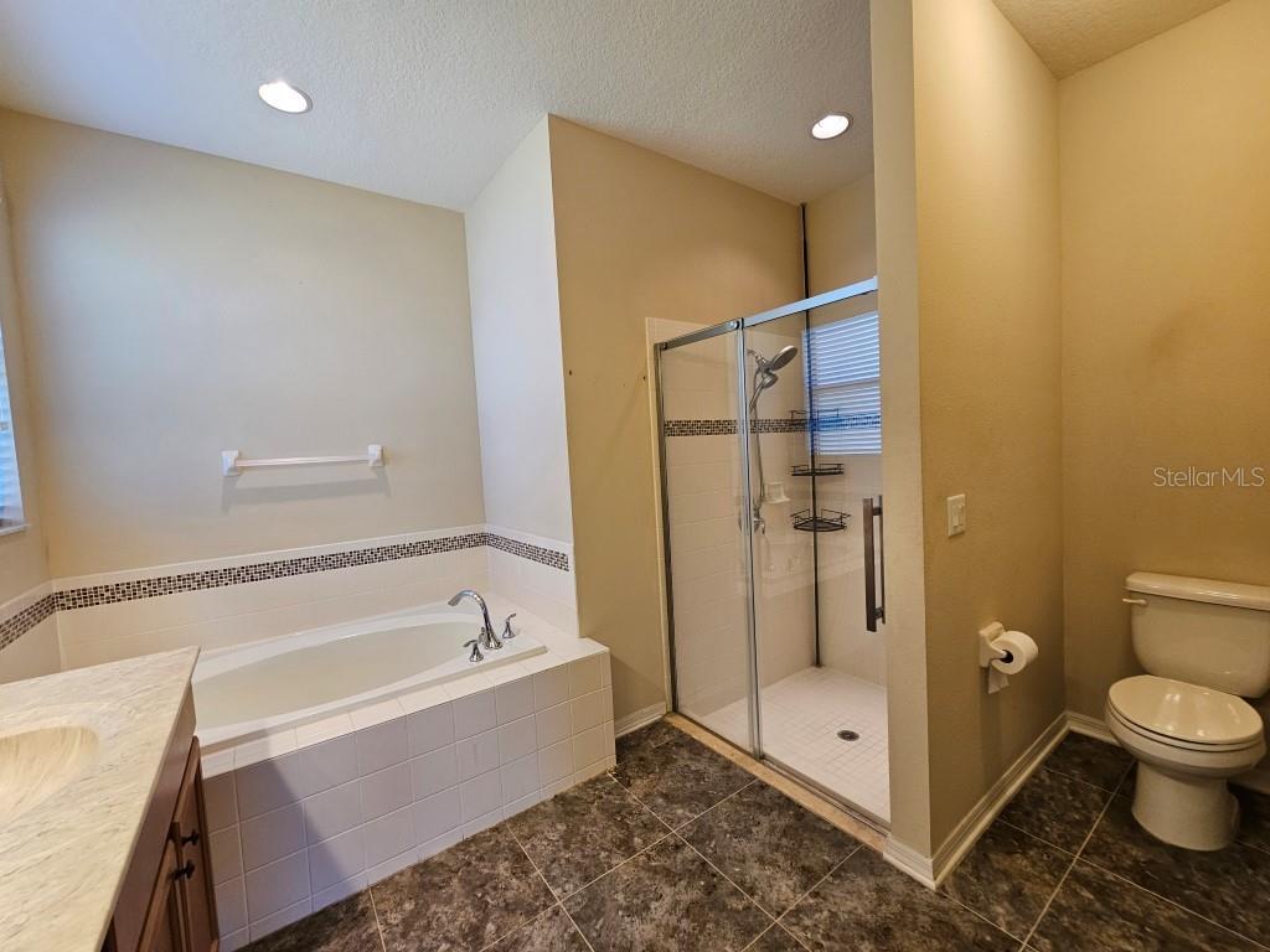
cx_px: 635
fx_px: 477
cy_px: 476
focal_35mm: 13
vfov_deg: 89.9
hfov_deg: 106.2
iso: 125
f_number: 2.2
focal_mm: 2.2
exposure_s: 1/60
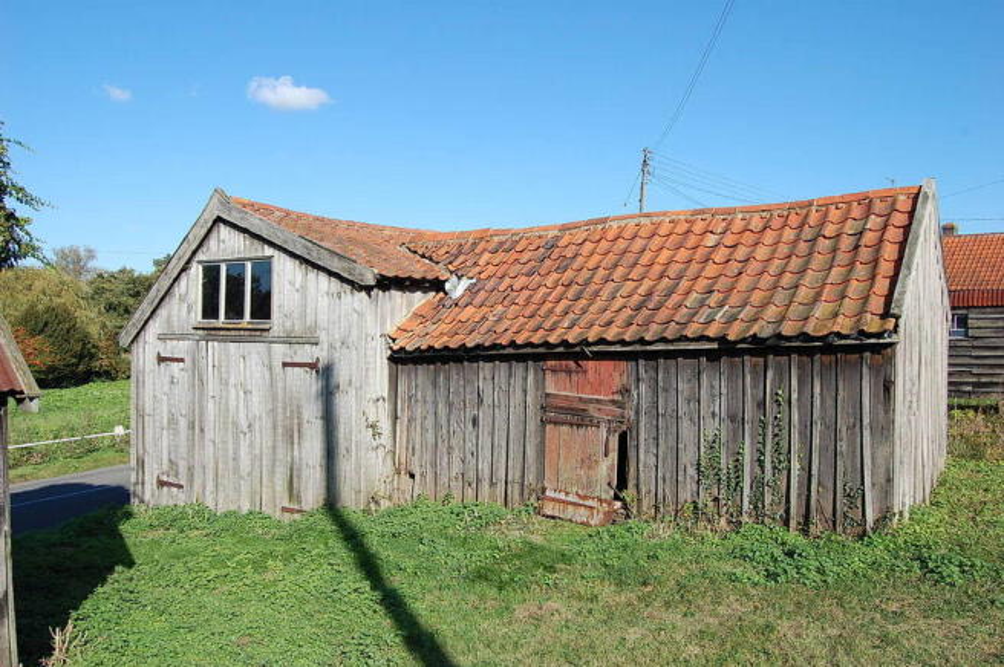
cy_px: 334
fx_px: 794
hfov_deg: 64.6
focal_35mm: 28
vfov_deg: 45.6
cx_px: 502
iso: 200
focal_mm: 19
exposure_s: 1/250
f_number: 8
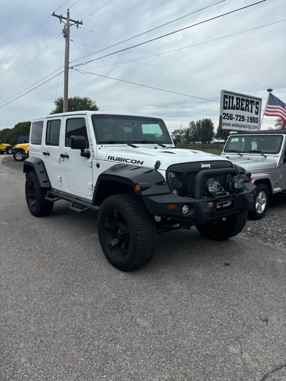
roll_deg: -1.3
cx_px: 143
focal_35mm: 26
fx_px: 286
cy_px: 190
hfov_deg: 53.1
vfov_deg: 67.3
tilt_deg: -9.7
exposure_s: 1/2857
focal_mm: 5.96
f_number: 1.6
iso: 50
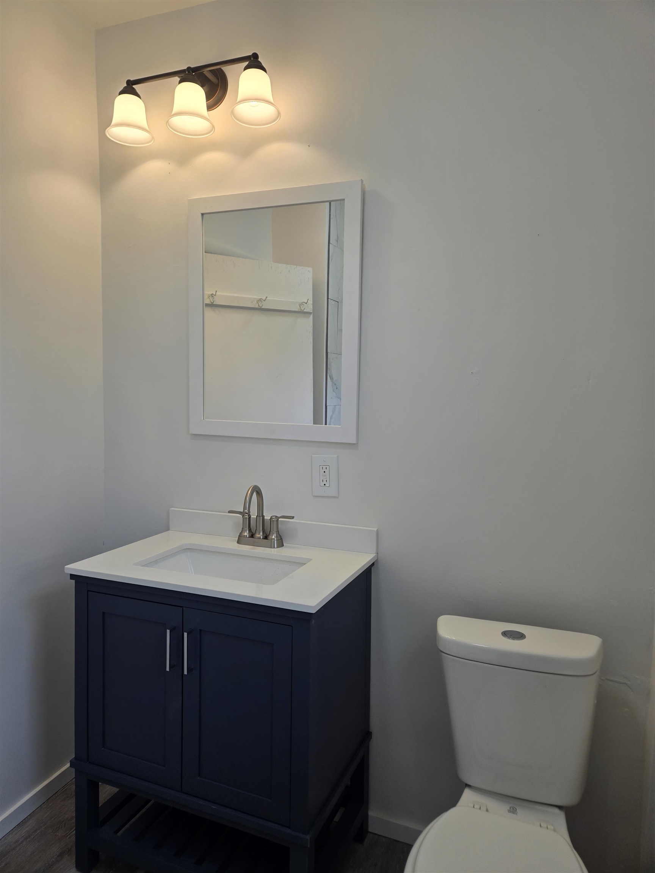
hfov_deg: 58.9
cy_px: 436
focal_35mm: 23
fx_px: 580
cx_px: 328
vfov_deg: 73.9
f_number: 1.8
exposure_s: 1/120
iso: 32
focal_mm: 5.4
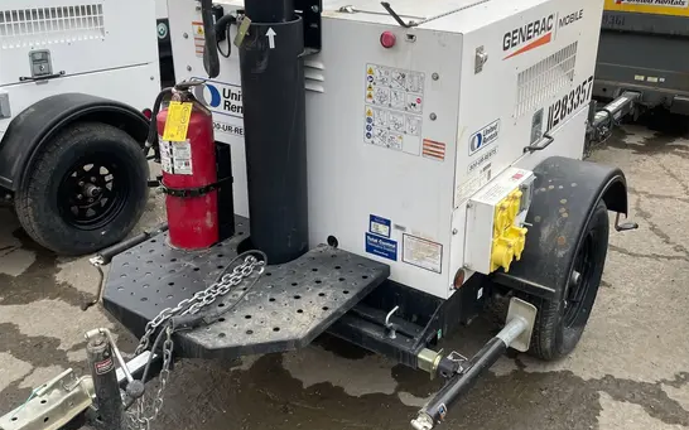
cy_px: 175
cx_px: 346
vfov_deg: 34.3
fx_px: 695
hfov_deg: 52.8
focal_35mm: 37
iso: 32
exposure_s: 1/197
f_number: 1.6
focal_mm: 4.2
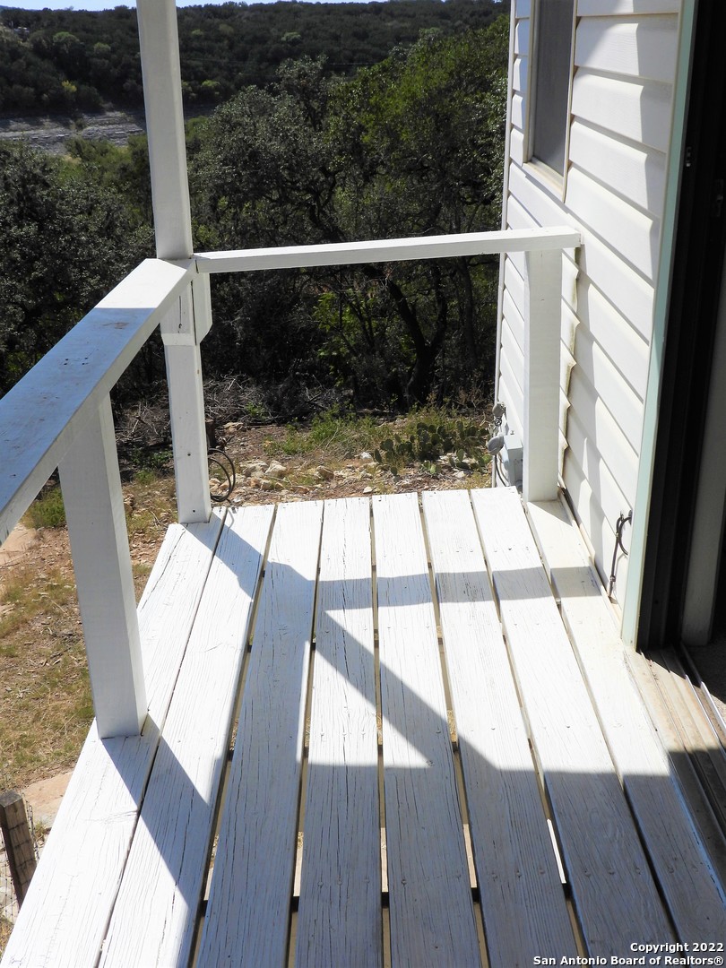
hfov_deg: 37.7
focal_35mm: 38
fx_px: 1063
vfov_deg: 49.0
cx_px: 363
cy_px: 484
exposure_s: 1/1600
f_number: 4.5
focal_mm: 6.8
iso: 100
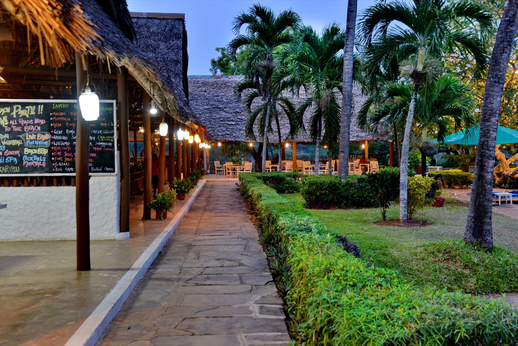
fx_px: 576
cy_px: 173
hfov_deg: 48.4
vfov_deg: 33.4
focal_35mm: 40
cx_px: 259
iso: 320
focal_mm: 40
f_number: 5.6
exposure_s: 1/4
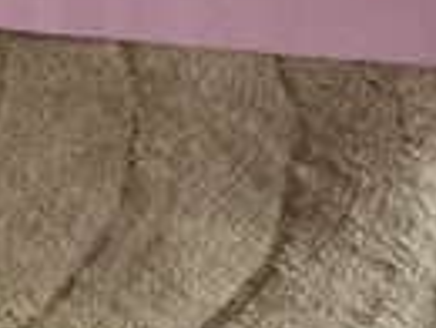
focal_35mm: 220
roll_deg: -2.5
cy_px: -696
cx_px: -681
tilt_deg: -23.3
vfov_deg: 6.2
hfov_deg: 8.1
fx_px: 2776
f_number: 1.8
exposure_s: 1/61
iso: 80
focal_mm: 3.99
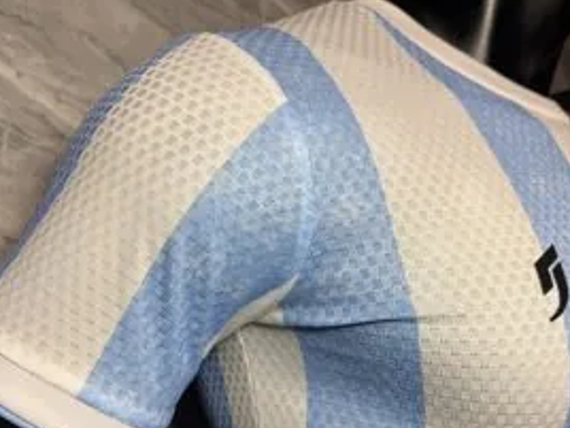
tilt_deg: +0.5
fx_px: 560
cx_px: 321
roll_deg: +0.2
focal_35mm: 34
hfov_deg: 53.8
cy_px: 284
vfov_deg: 41.3
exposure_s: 1/100
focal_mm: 6.76
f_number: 1.78
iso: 64
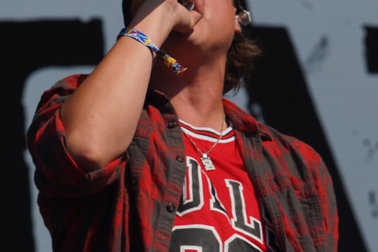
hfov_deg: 7.9
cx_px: 304
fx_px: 2730
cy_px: -33
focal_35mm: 260
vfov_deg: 5.3
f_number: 8
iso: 100
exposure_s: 1/640
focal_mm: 105
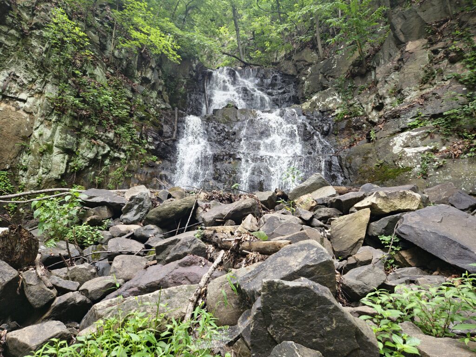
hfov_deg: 73.9
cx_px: 238
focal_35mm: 23
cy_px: 178
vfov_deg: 58.9
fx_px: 316
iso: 100
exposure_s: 1/120
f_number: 1.8
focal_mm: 5.4
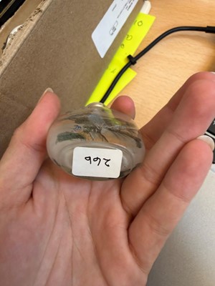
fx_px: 215
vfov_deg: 67.3
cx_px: 108
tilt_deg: -65.5
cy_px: 143
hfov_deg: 53.1
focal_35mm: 26
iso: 250
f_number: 2.2
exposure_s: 1/50
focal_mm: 2.22
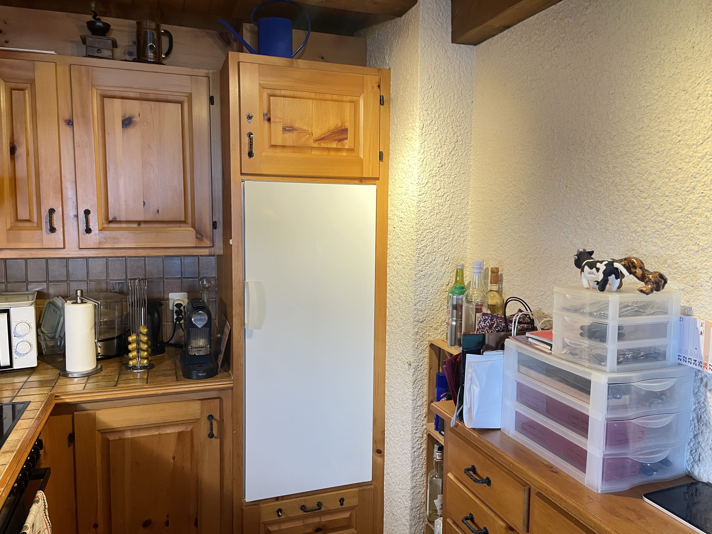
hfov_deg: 67.3
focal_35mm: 26
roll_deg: +0.4
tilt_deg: -5.3
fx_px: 535
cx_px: 356
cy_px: 267
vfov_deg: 53.1
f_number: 1.6
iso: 200
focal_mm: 4.2
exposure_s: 1/50
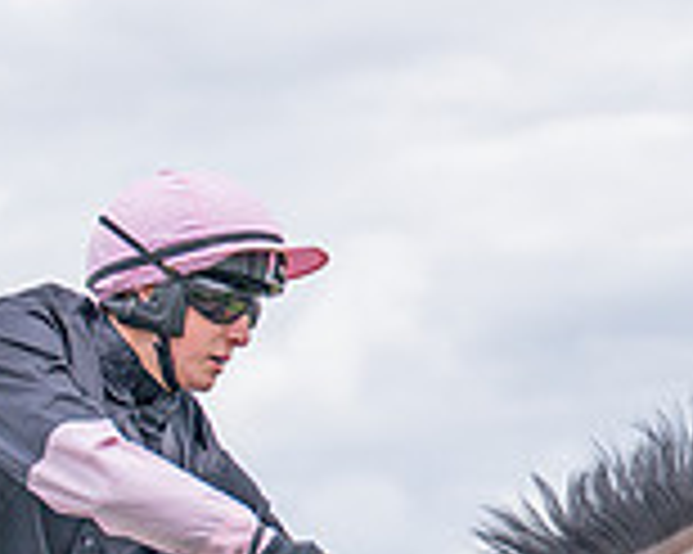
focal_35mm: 343
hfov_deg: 5.6
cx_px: -121
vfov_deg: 4.4
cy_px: 1126
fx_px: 7031
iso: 200
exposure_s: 1/1600
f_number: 2.8
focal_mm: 70
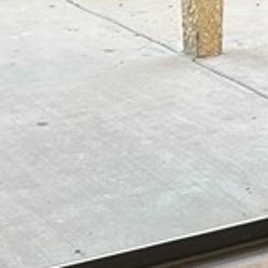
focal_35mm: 160
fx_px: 1401
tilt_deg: -7.0
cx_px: 503
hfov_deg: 10.2
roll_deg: -1.0
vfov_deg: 10.5
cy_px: -137
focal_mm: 5.7
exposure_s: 1/121
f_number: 1.5
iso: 64
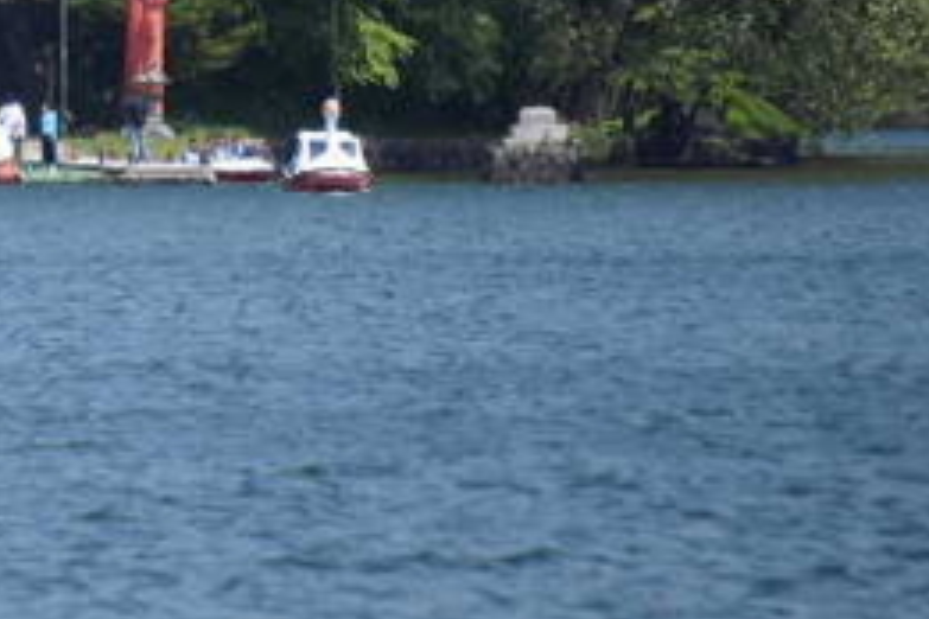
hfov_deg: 3.0
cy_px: 50
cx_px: -71
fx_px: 17804
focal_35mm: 690
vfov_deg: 2.0
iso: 400
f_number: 5.6
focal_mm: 200
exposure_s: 1/1600
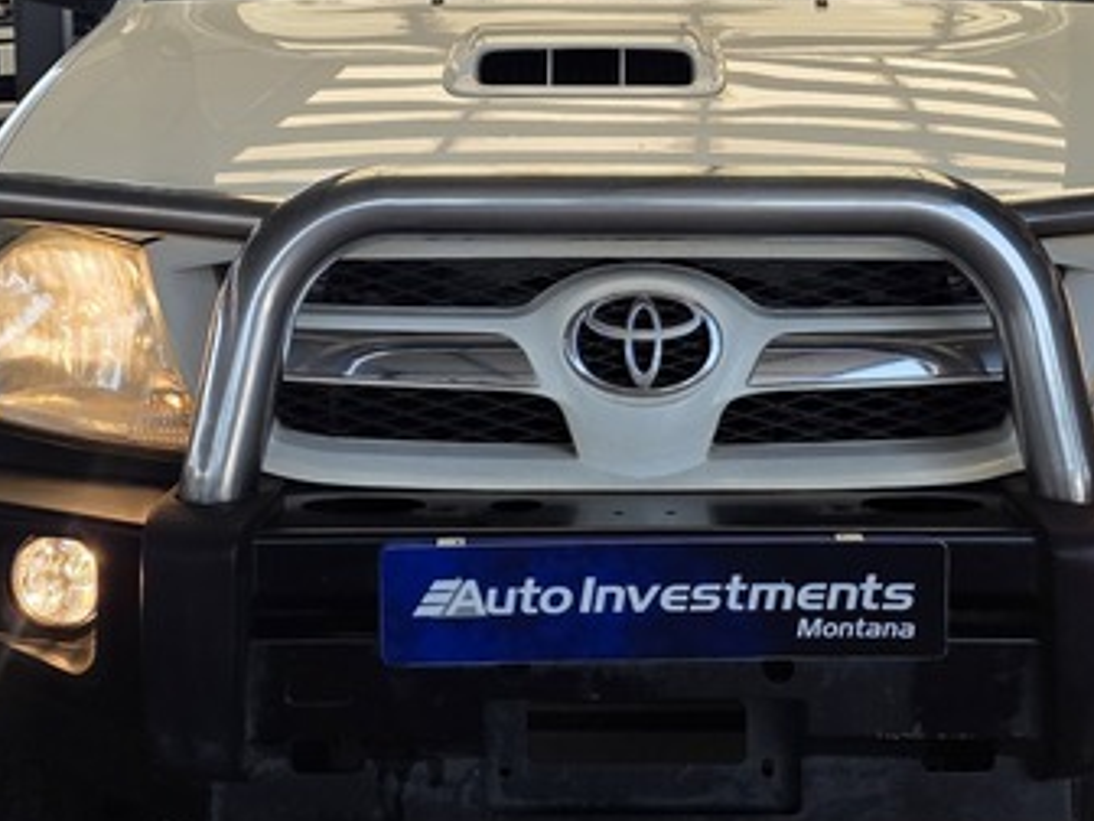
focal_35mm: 70
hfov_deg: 27.7
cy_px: 160
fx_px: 2212
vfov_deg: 20.8
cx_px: 635
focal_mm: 6.25
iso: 80
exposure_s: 1/2283
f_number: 1.7
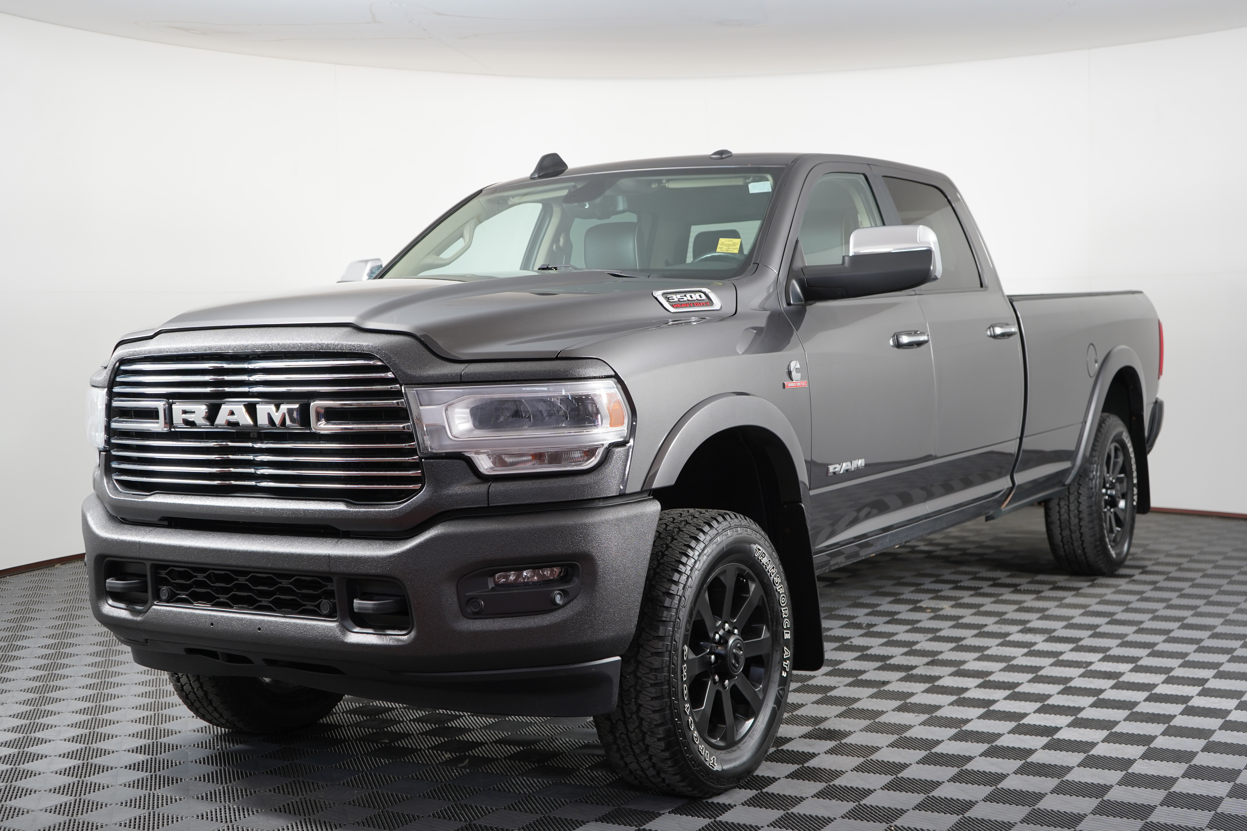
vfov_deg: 29.9
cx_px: 624
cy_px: 416
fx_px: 1559
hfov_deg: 43.6
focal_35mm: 45
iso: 400
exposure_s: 1/60
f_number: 4.5
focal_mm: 45
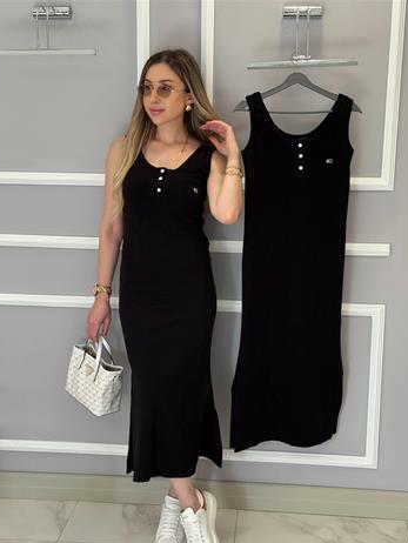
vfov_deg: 35.5
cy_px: 304
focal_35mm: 54
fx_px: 848
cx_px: 192
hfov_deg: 27.1
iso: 160
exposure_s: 1/195
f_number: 1.78
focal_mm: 6.76
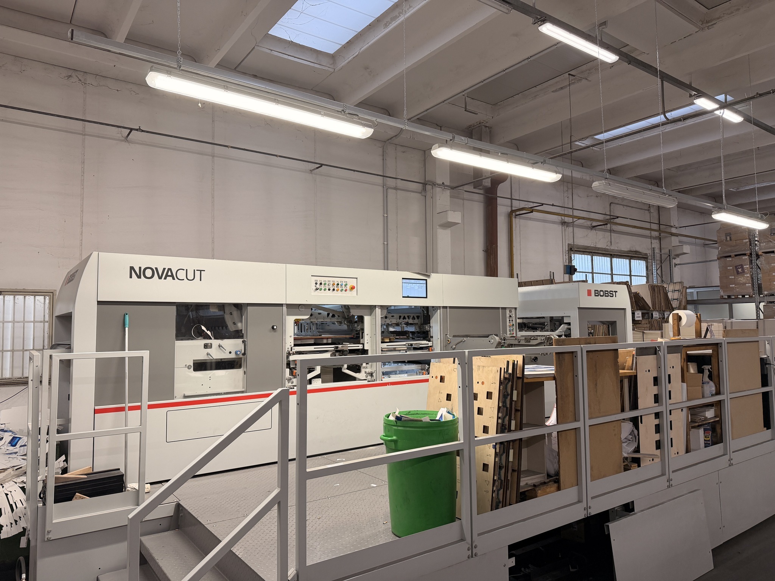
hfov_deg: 71.6
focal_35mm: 24
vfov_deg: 56.8
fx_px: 537
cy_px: 290
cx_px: 388
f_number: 1.78
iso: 125
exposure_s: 1/100
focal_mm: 6.76
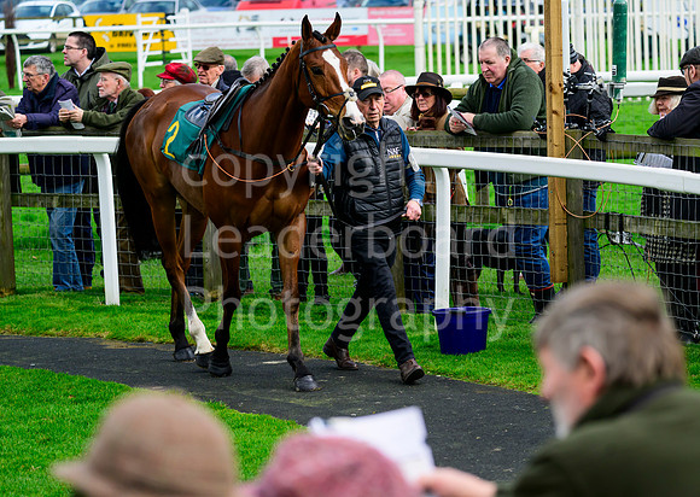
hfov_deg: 12.4
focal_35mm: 163
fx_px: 3227
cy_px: 276
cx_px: 415
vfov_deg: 8.8
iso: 400
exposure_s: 1/1600
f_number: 4.8
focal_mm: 140
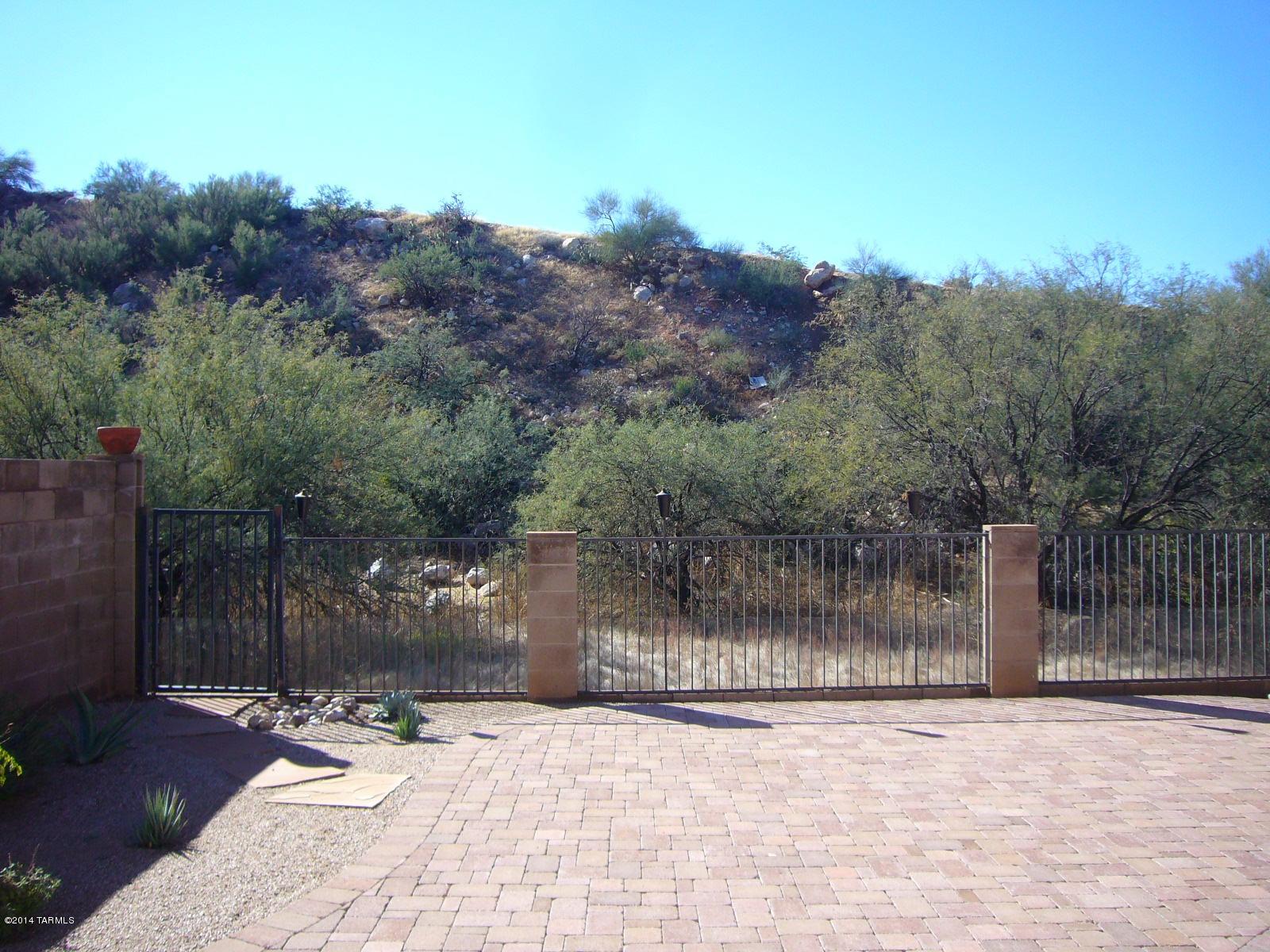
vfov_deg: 49.7
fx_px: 1027
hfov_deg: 63.4
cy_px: 476
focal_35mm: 28
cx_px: 635
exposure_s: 1/160
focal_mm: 4.6
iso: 80
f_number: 5.6
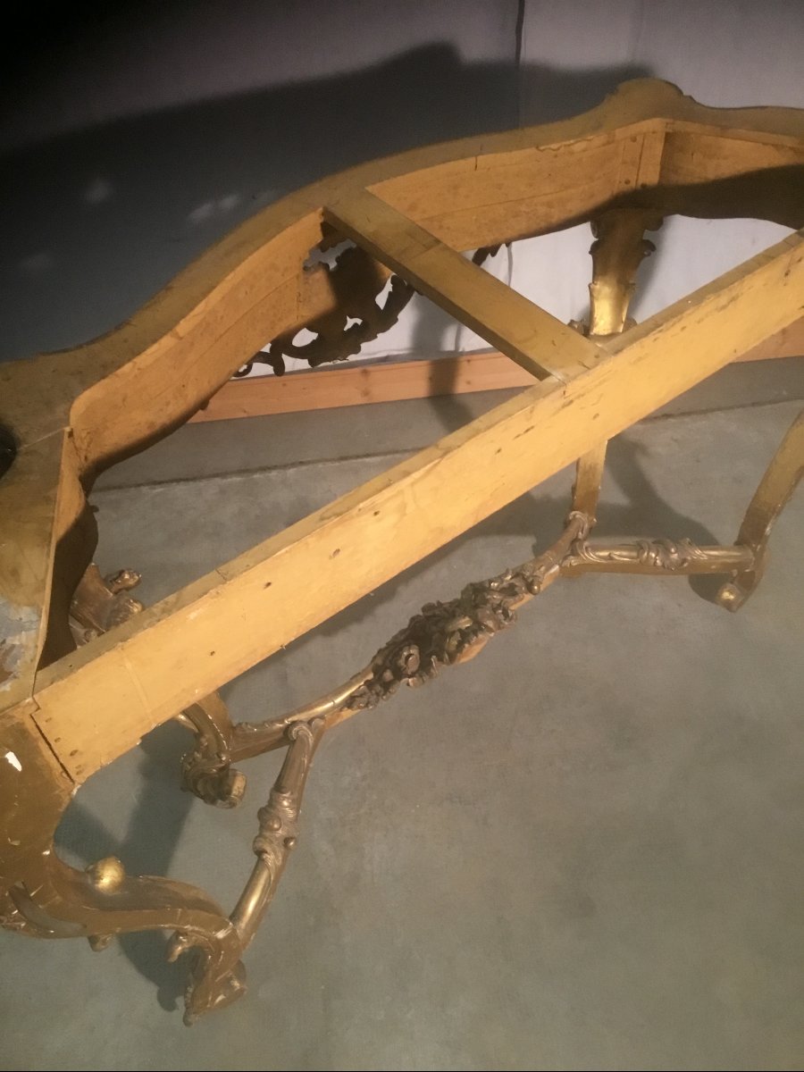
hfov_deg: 45.4
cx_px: 402
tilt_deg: -48.1
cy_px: 536
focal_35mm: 31
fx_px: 960
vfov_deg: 58.4
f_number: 2.4
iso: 160
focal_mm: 3.3
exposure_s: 1/33
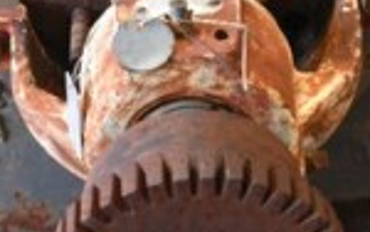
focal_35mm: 194
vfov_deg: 6.6
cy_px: -180
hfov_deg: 10.8
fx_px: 1958
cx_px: 199
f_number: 4.8
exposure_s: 1/125
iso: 1250
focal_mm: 38
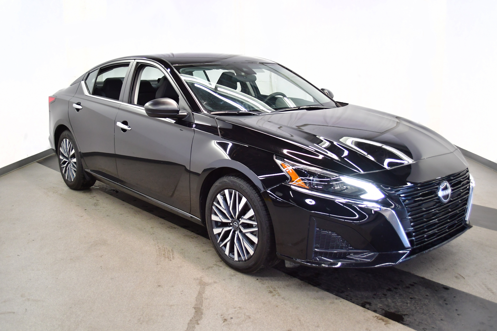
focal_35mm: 36
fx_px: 497
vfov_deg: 36.9
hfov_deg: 53.1
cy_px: 166
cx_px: 248
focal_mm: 24
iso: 1100
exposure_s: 1/100
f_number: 4
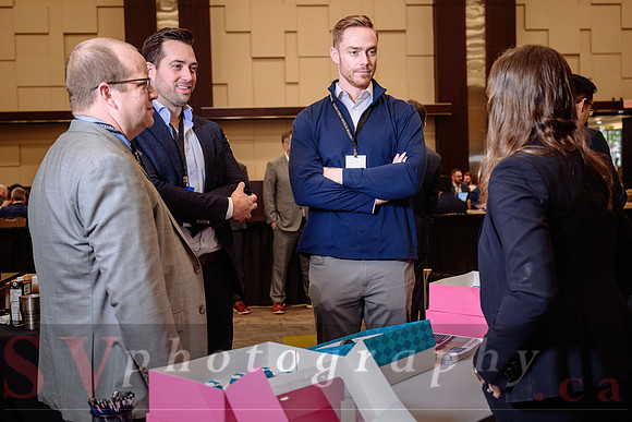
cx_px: 316
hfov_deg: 46.3
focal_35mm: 42
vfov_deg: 31.9
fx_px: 738
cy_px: 200
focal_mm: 40
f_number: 4
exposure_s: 1/200
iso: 1000
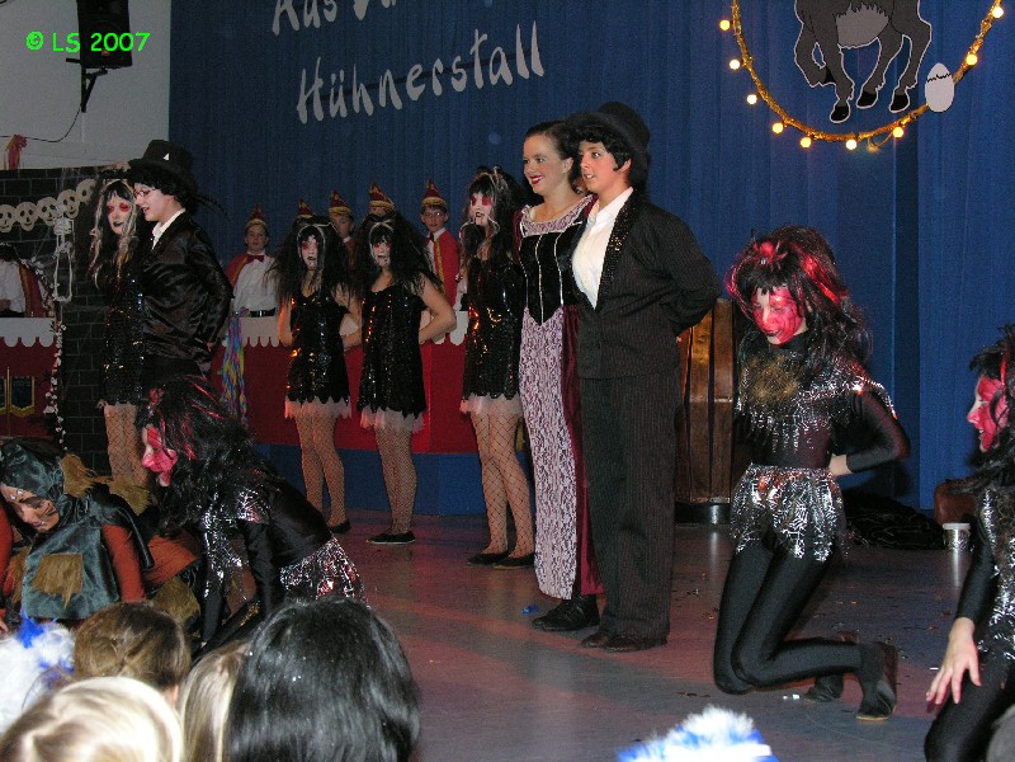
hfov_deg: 30.3
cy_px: 381
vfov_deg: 22.9
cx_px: 508
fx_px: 1877
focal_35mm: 64
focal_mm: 16.4
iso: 200
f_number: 4
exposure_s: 1/60.1
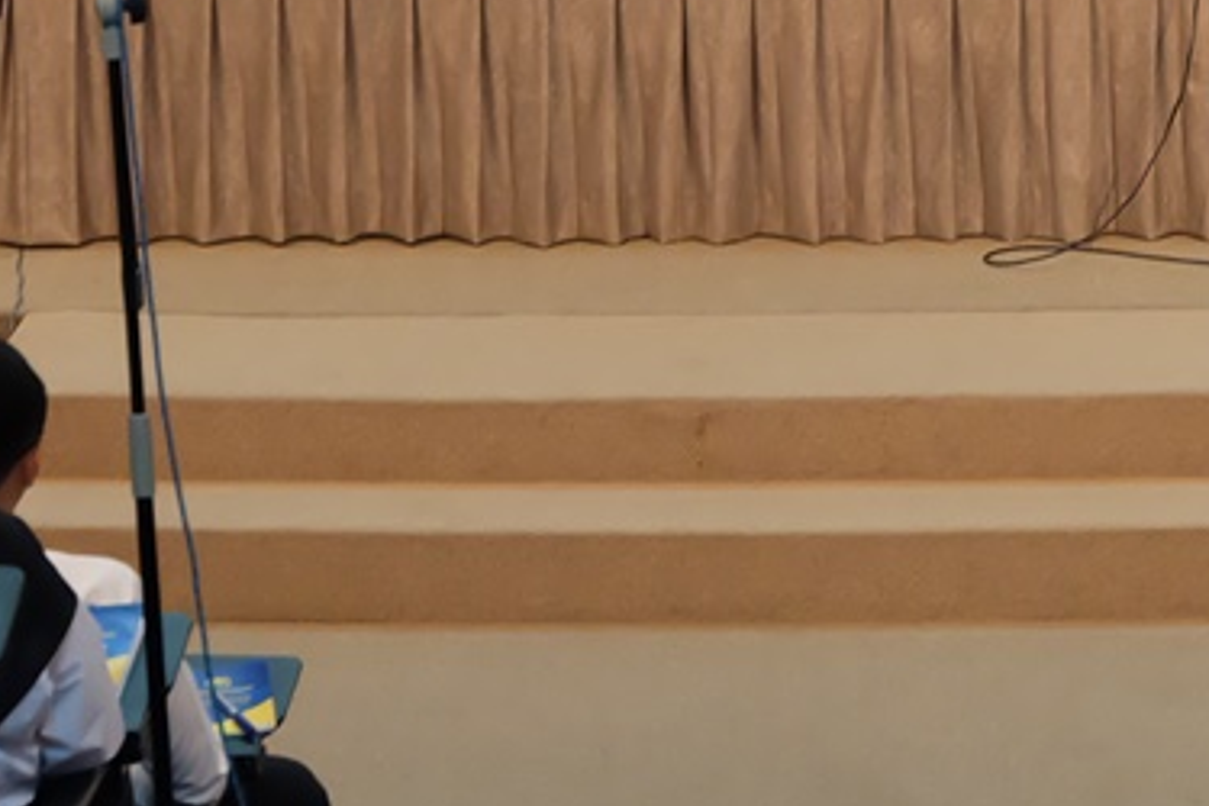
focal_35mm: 180
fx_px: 6045
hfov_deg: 11.4
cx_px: 761
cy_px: -64
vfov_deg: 7.6
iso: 3200
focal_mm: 50
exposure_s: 1/12
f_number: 5.6
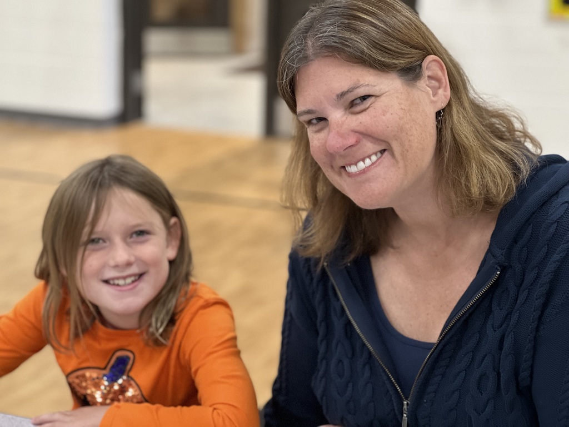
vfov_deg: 19.1
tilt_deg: -13.9
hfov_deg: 25.3
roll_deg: -1.3
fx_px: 1266
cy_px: 214
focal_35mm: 77
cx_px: 284
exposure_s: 1/30
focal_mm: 9
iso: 320
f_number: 2.8
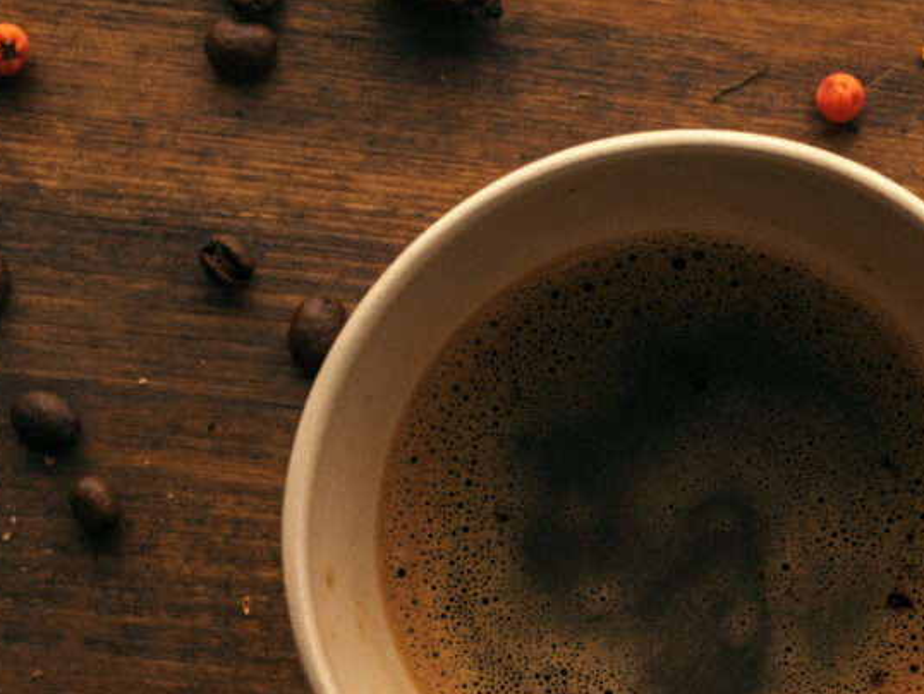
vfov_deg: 18.3
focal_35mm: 80
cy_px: 551
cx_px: 689
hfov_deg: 24.2
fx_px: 2136
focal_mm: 35
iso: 400
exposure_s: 1/100
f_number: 9
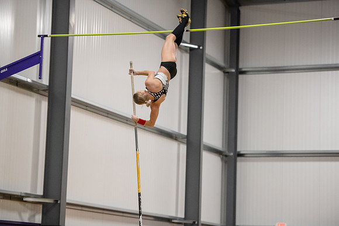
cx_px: 170
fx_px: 1055
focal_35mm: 112
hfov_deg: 18.3
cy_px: 113
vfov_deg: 12.2
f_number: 2.8
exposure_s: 1/800
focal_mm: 112
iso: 6400
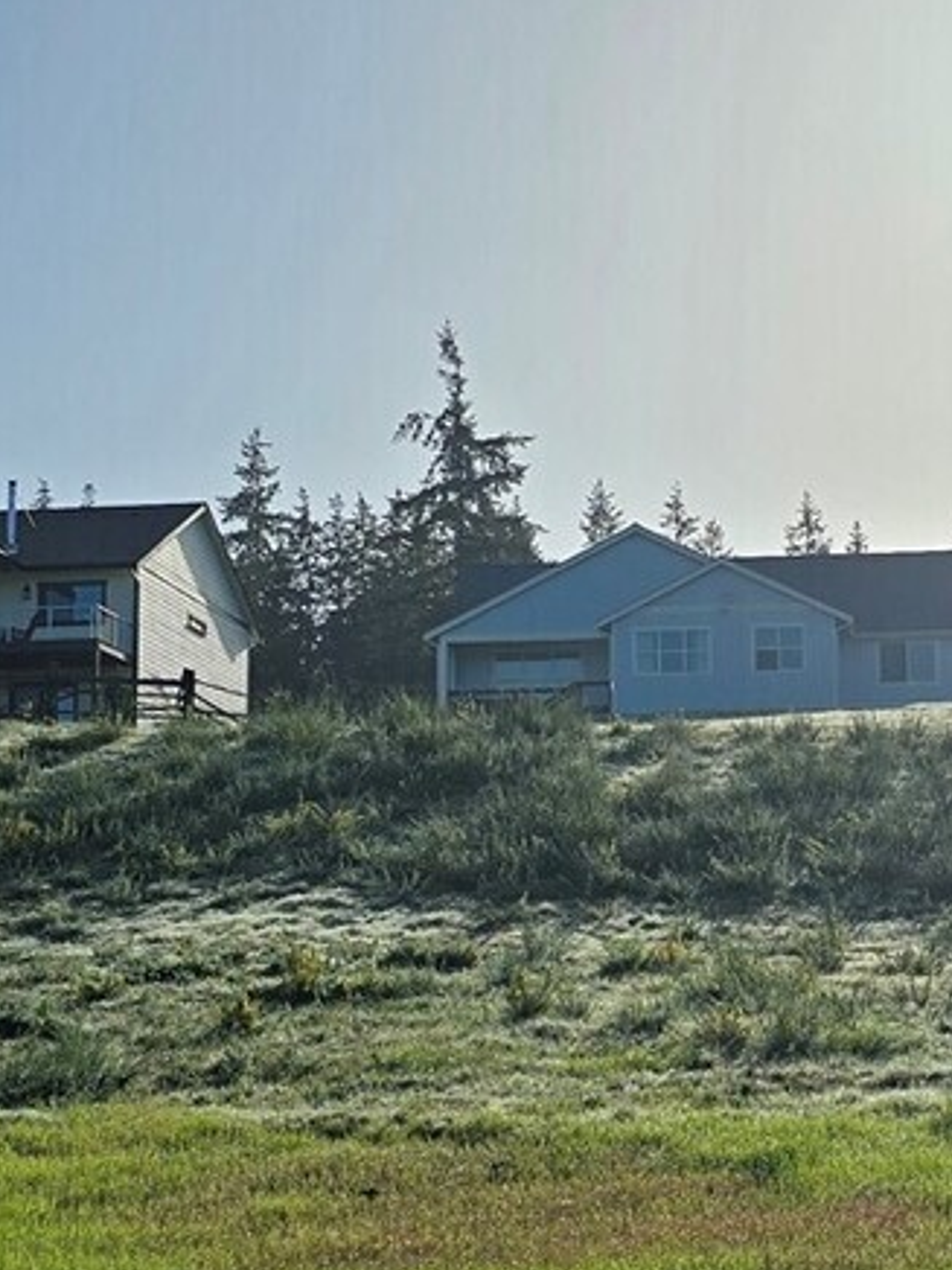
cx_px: 815
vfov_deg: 25.7
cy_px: 685
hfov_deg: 19.1
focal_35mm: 76
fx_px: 2787
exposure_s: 1/5296
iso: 12
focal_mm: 6.3
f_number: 1.7
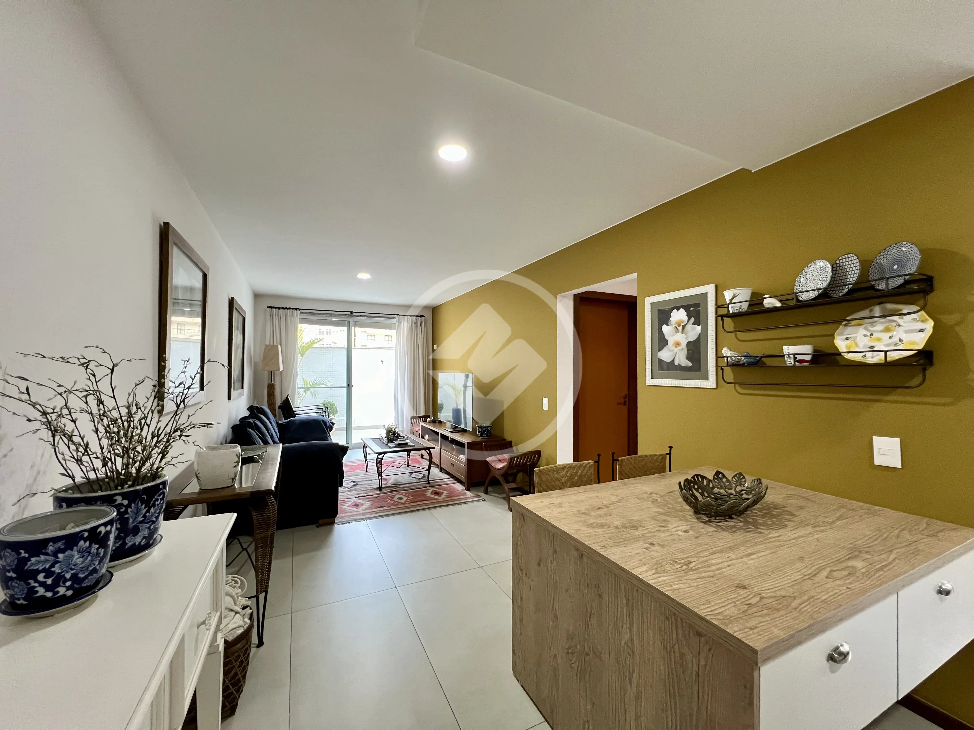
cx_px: 487
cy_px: 365
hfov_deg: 106.2
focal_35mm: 13
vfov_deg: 89.9
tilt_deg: +0.9
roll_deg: -0.3
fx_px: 366
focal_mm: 1.57
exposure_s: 1/60
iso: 400
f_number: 1.8
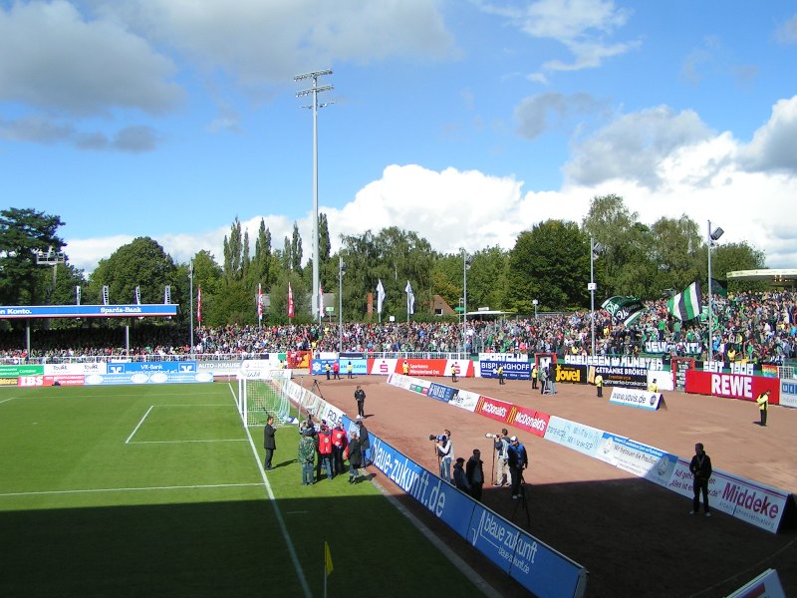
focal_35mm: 38
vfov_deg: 37.7
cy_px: 299
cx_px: 398
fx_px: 875
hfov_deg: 49.0
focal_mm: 5.8
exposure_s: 1/1000
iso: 50
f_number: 3.5
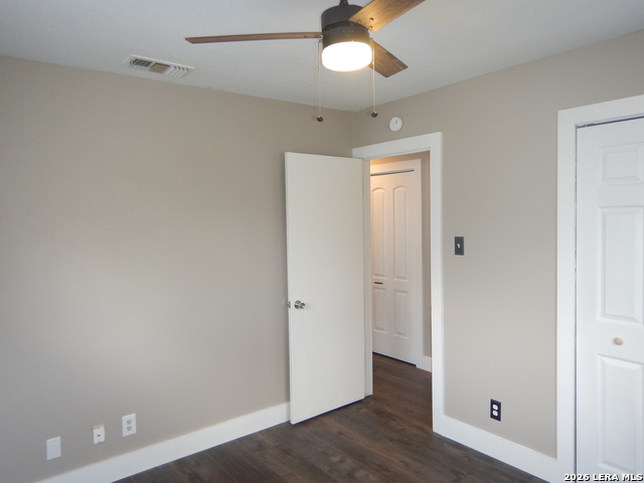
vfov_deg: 56.8
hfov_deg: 71.6
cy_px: 242
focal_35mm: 24
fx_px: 446
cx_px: 322
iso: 160
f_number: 2.8
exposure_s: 1/30
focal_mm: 4.3
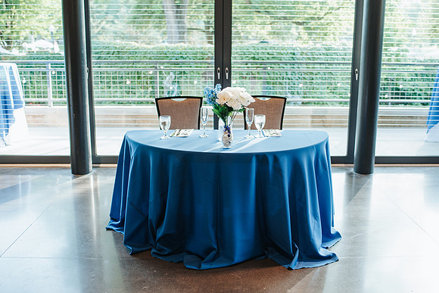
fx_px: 491
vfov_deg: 33.2
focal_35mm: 40
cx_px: 228
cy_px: 147
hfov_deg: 48.2
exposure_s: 1/160
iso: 400
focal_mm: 35
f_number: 2.8
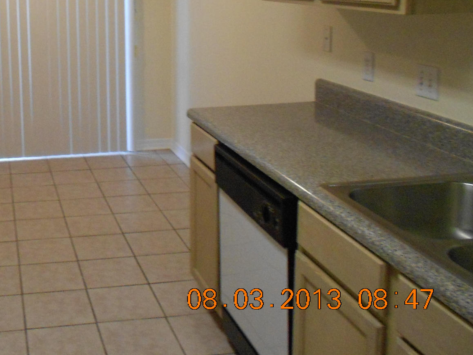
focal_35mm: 46
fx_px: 628
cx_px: 62
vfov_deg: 30.4
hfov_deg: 38.8
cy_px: 48
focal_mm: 4.6
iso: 400
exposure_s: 1/50
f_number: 3.2
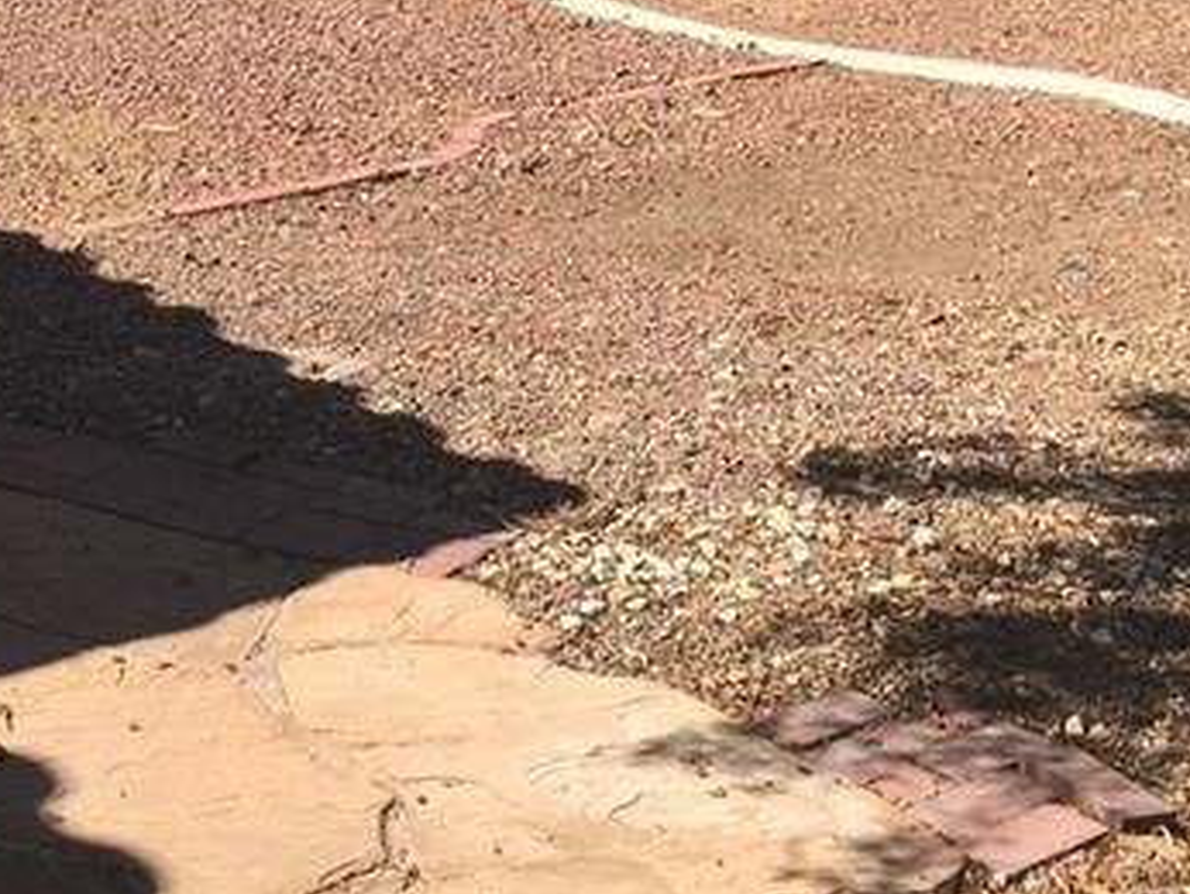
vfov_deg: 21.2
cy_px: 14
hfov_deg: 28.8
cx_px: 447
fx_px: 2305
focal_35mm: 67
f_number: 2.2
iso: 32
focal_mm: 4.15
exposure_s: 1/1883
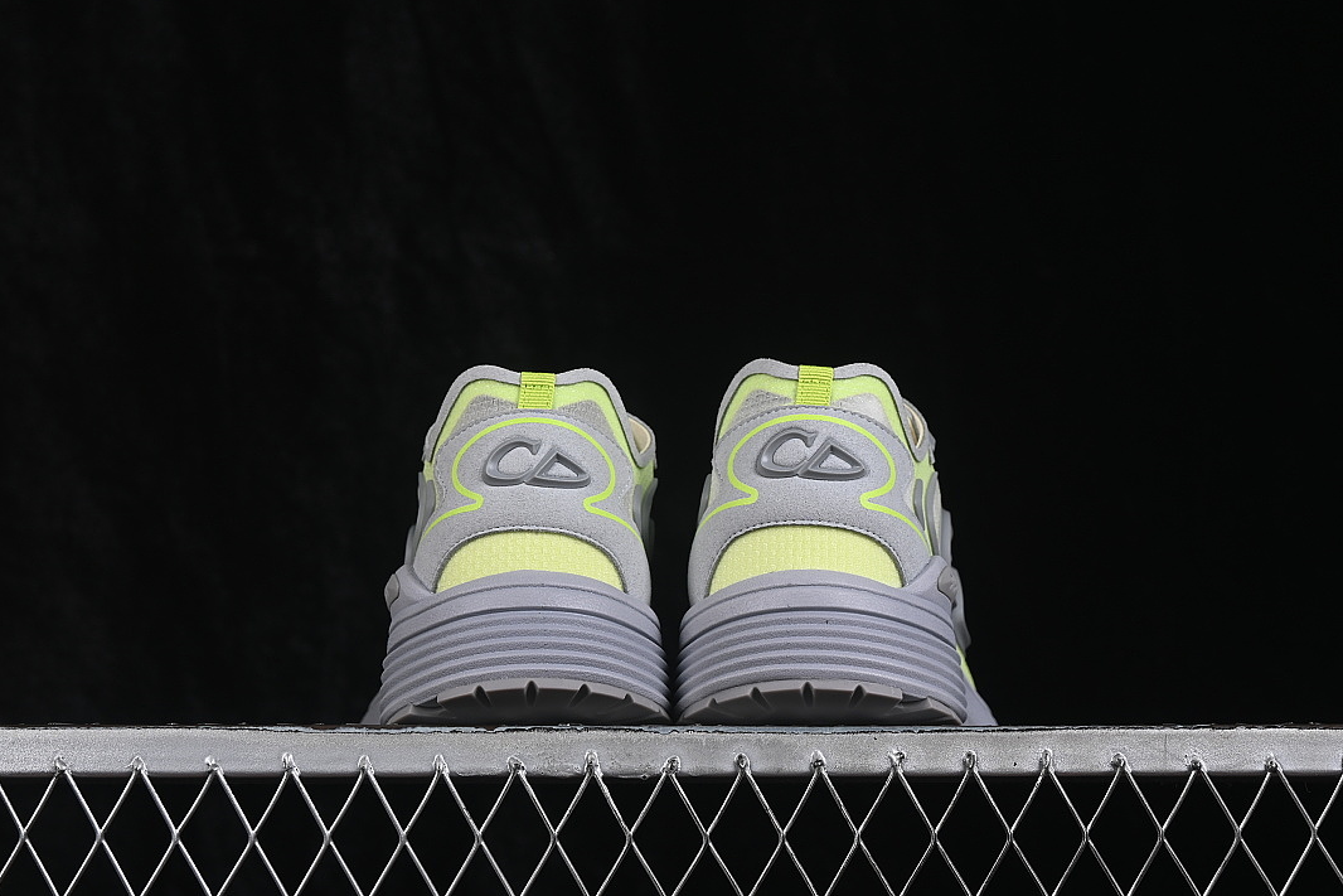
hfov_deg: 26.6
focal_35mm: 76
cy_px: 445
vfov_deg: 18.0
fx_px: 2835
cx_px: 673
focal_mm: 50
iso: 160
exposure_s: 1/80
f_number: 8
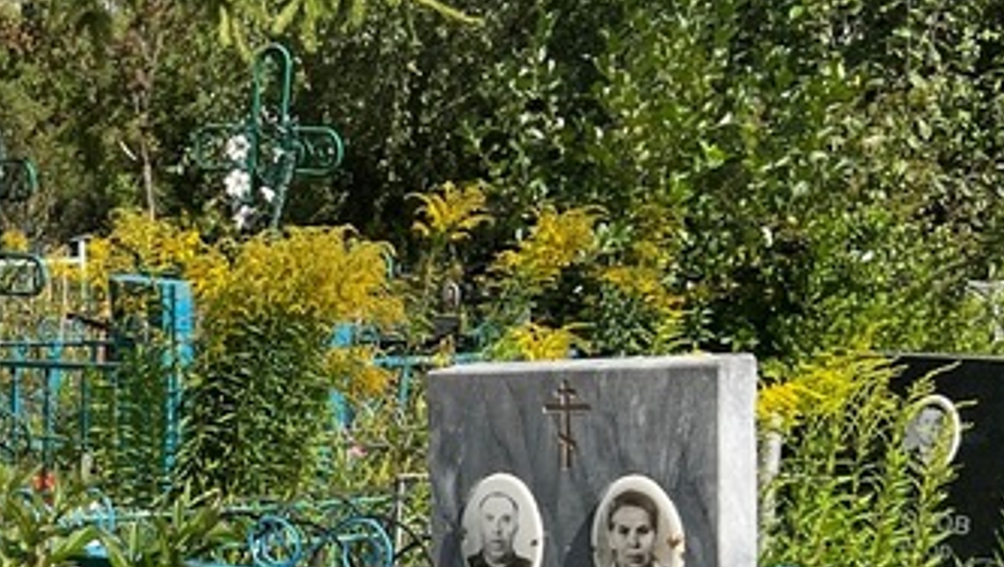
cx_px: -163
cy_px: 884
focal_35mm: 87
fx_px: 2318
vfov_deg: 13.1
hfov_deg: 22.7
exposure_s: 1/3257
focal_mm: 5.7
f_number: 1.5
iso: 50
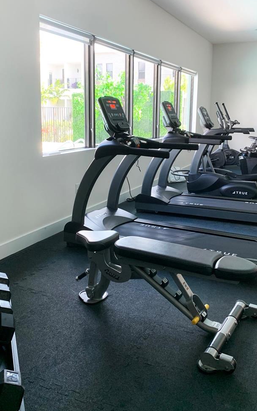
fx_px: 381
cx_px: 123
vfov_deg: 56.4
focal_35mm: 34
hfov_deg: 37.3
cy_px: 173
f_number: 1.8
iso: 100
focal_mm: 4.25
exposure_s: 1/77
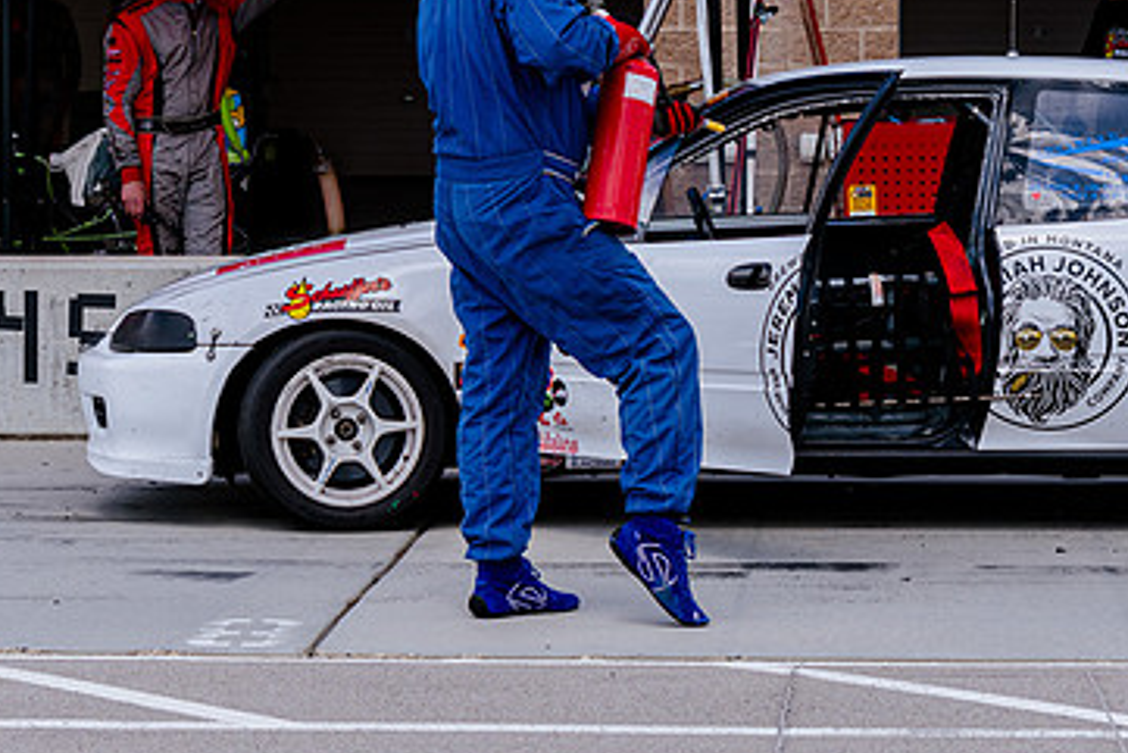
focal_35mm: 135
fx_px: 4231
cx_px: 519
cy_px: 73
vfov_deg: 10.1
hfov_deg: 15.2
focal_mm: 55
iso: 64
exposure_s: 1/320
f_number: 6.3
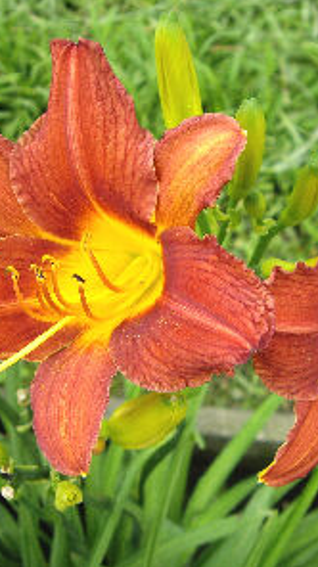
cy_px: 284
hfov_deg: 21.4
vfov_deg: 37.2
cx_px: 201
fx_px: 841
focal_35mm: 56
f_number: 2.7
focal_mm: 6.2
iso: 50
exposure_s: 1/125
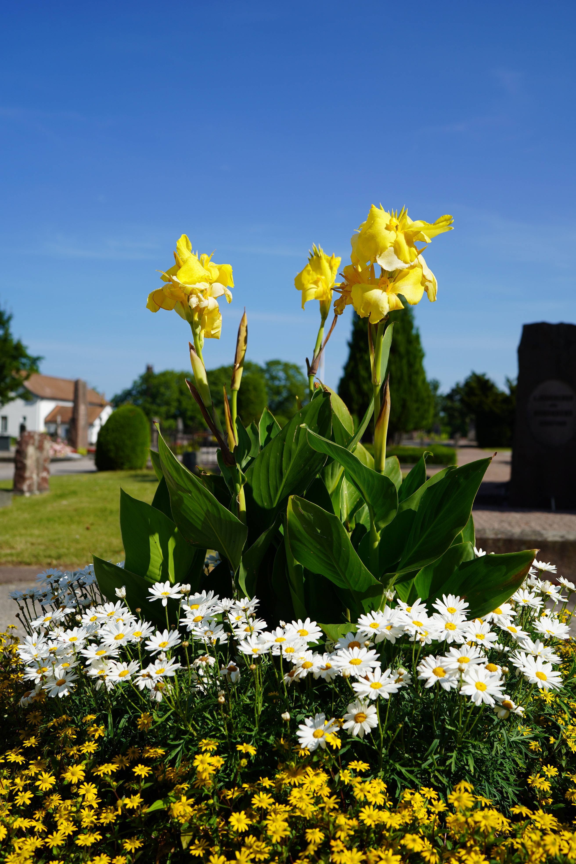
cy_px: 432
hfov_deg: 37.9
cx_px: 288
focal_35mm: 35
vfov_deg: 54.4
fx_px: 840
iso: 100
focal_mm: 35
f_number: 5
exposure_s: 1/640
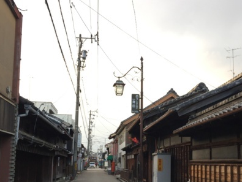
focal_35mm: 44
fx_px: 308
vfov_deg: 32.5
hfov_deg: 42.4
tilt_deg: +5.7
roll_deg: +0.0
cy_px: 128
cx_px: 158
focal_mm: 4.15
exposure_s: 1/120
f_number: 2.2
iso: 40
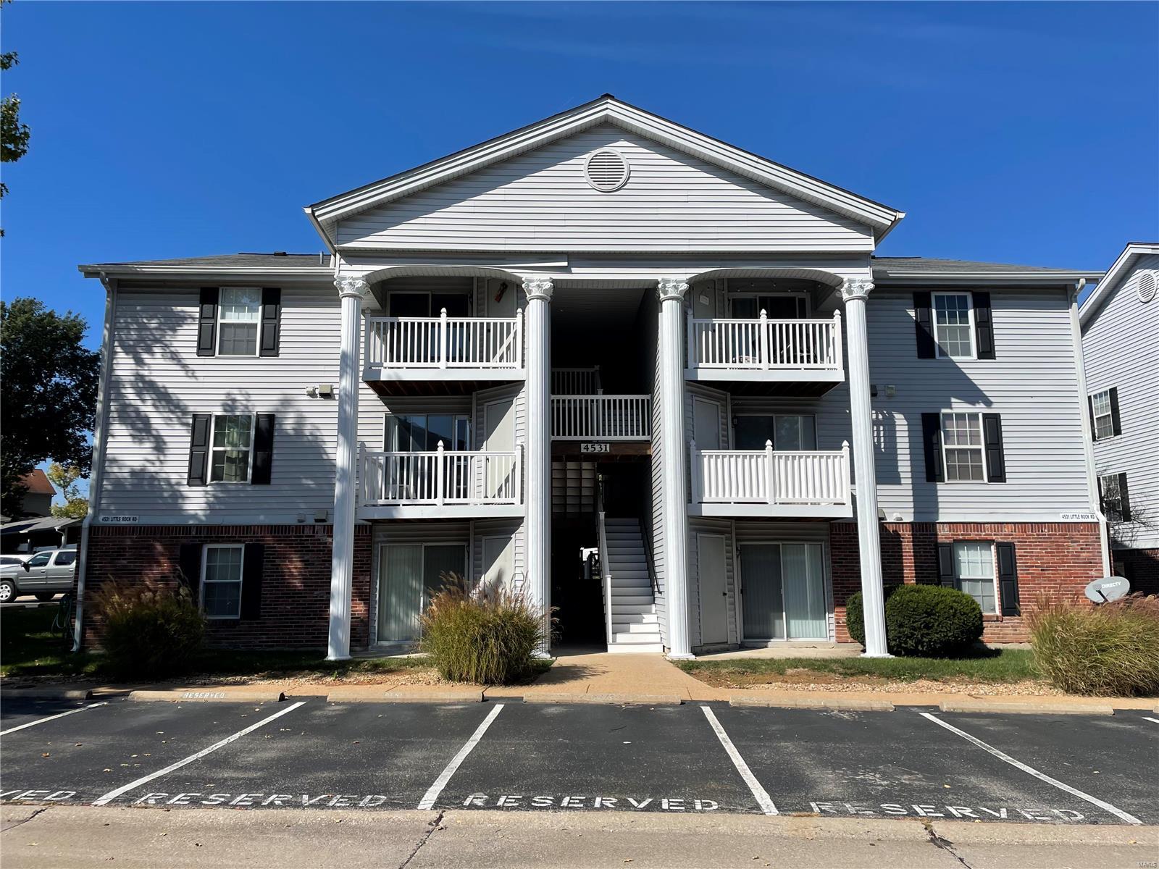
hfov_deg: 67.3
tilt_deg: +9.7
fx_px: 871
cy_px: 434
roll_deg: +0.7
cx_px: 580
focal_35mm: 26
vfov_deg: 53.1
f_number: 1.6
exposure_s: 1/5291
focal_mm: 4.2
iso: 32
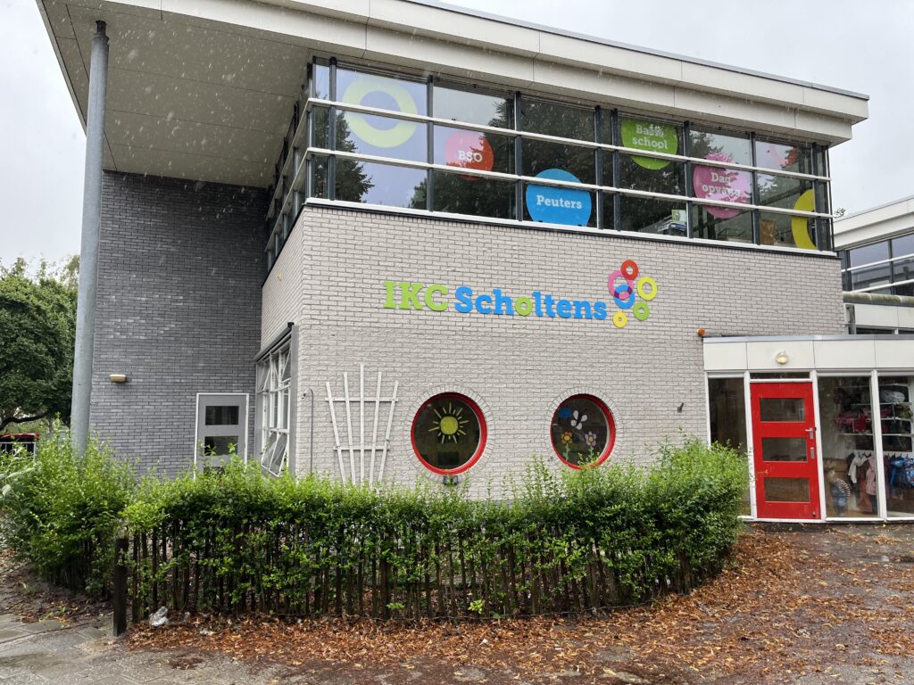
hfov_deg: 67.3
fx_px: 687
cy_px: 342
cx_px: 457
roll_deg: +1.1
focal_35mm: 26
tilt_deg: +8.4
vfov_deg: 53.1
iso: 50
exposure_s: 1/515
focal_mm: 5.1
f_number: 1.6
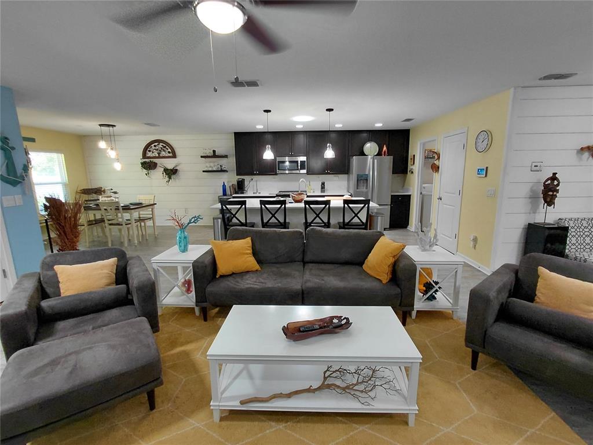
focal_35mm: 16
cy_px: 222
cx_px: 296
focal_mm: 1.64
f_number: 2.2
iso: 125
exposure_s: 1/60
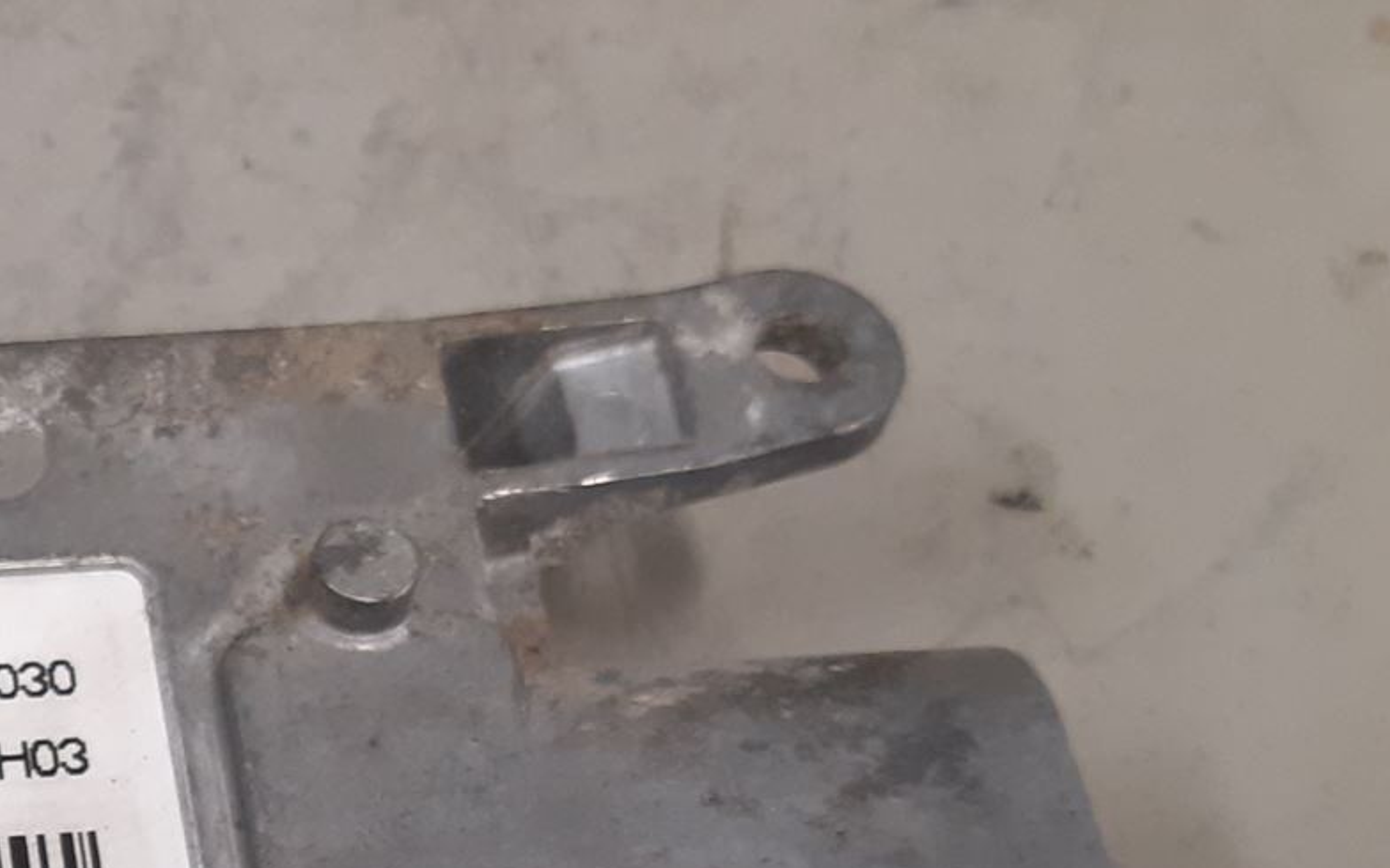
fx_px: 2728
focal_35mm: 72
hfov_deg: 25.4
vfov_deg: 17.7
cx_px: -326
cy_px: 836
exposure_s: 1/50
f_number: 1.7
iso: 125
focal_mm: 3.93
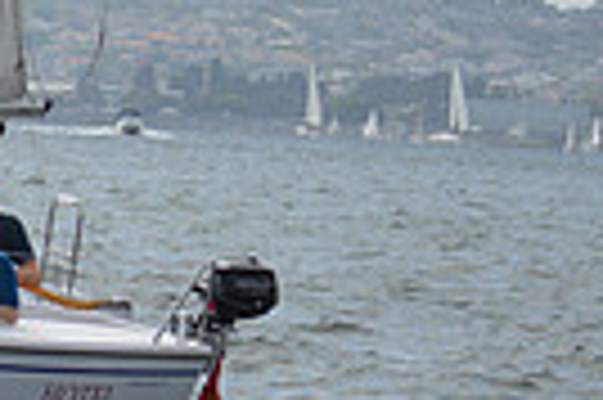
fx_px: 10021
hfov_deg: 3.4
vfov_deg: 2.3
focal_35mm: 599
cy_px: -184
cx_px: -626
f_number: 6.3
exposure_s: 1/640
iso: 100
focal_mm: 92
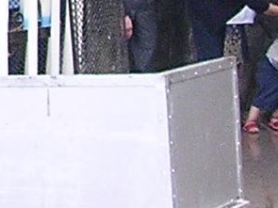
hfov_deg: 7.1
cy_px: -220
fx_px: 2119
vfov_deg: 5.5
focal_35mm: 264
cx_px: -371
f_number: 2.8
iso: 200
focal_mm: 5.8
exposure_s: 1/175
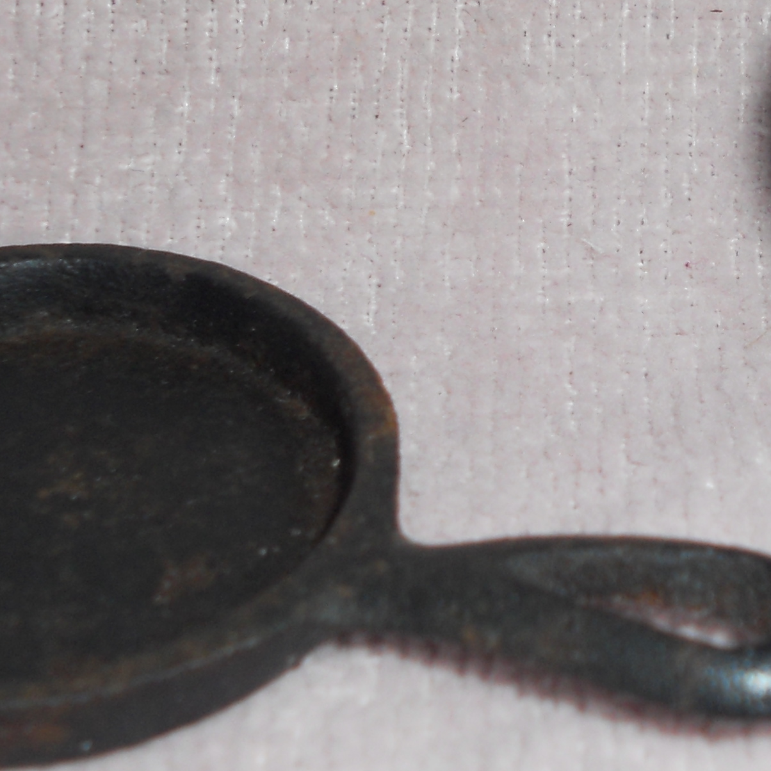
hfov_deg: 18.0
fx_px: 2369
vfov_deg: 18.4
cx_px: 774
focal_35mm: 94
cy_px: 220
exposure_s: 1/25
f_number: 8.8
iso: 80
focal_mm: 5.8
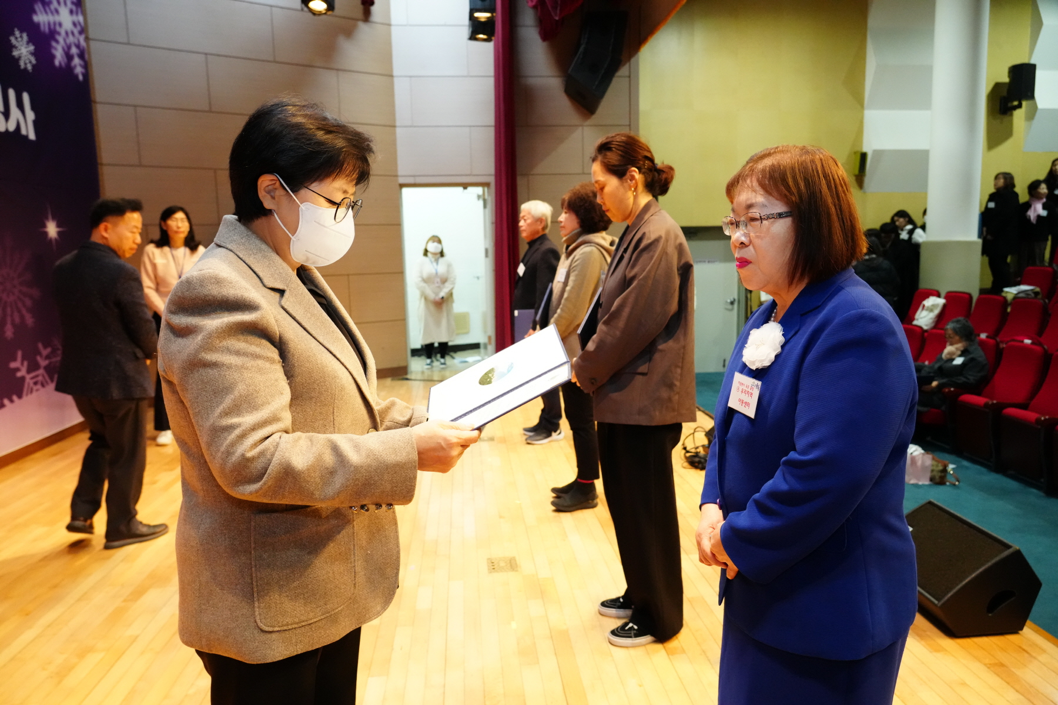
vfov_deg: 53.1
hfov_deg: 73.7
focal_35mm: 24
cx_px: 529
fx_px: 705
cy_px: 352
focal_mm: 24
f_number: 4.5
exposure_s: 1/160
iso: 6400
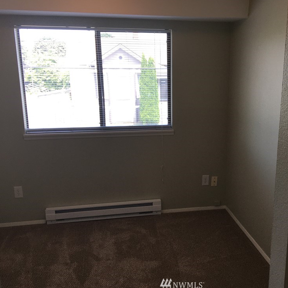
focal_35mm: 36
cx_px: 182
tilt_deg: -12.8
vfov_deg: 46.0
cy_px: 147
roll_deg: -0.2
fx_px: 339
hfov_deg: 45.6
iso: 40
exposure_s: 1/120
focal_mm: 4.15
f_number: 2.2
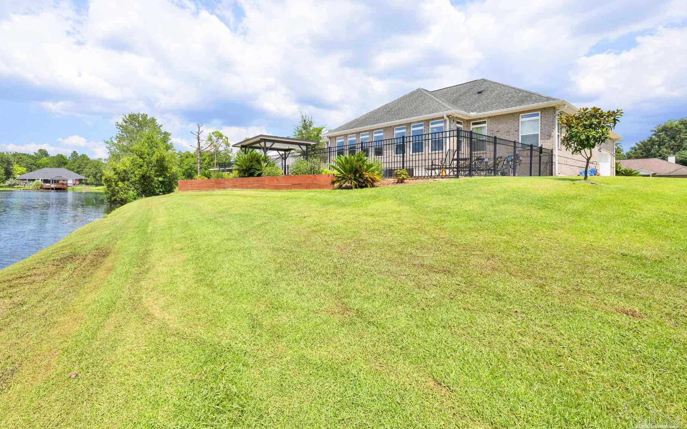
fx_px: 300
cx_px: 303
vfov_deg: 70.9
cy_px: 184
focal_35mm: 16
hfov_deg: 97.4
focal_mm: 14
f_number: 11
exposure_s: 1/800
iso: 400
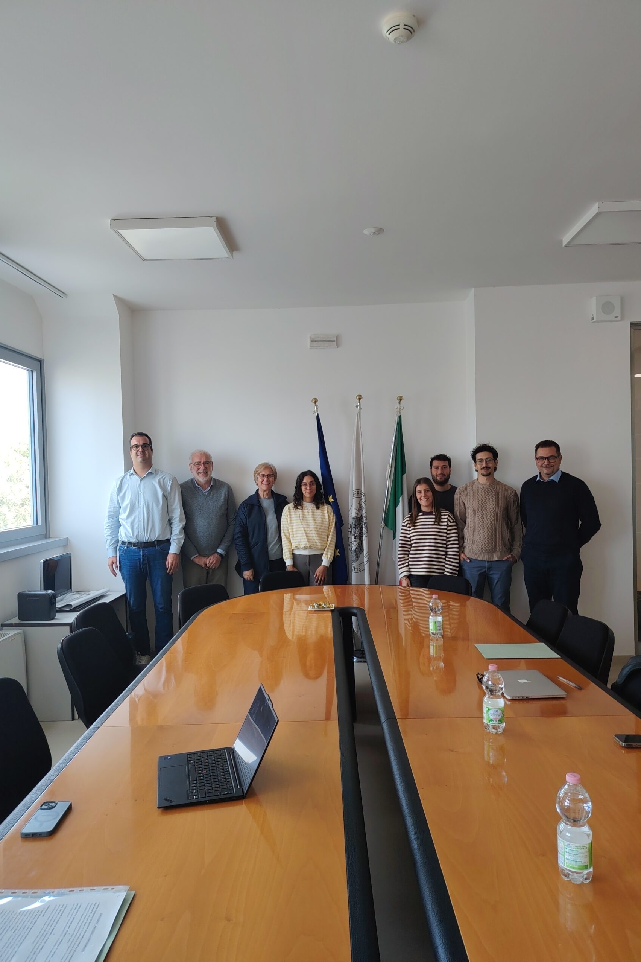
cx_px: 326
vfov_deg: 71.5
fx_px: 668
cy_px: 481
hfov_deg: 51.3
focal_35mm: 25
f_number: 1.75
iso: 141
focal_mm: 5.25
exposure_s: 1/50
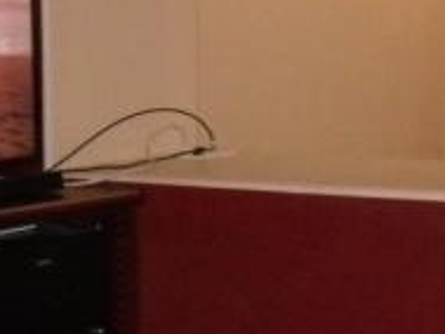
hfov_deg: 8.0
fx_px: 3139
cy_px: 141
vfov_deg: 6.1
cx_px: 607
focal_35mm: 244
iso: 400
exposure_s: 1/45
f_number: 3.5
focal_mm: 6.3
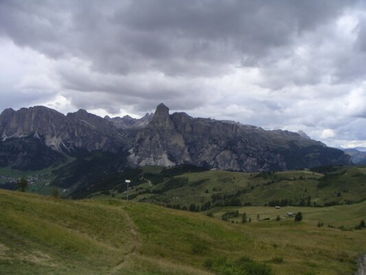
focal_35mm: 38
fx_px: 402
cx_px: 183
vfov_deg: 37.7
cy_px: 138
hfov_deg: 49.0
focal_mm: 6
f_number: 6.7
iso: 50
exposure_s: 1/125
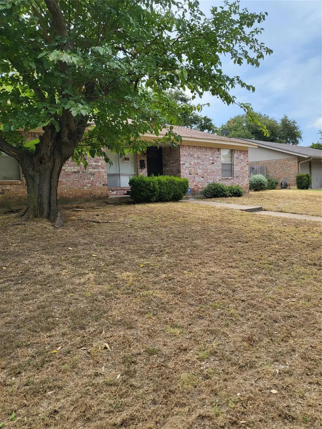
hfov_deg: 53.1
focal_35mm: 26
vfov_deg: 67.3
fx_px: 322
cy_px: 214
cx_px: 161
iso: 50
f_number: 1.8
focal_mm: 4.25
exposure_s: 1/866
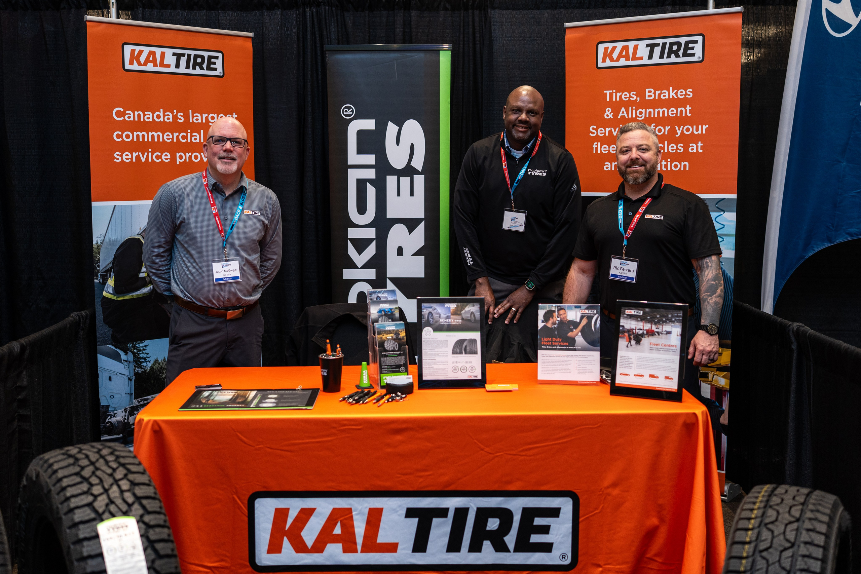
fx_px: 978
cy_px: 252
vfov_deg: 32.7
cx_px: 424
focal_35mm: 41
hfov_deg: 47.5
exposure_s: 1/200
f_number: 1.8
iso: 640
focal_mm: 35
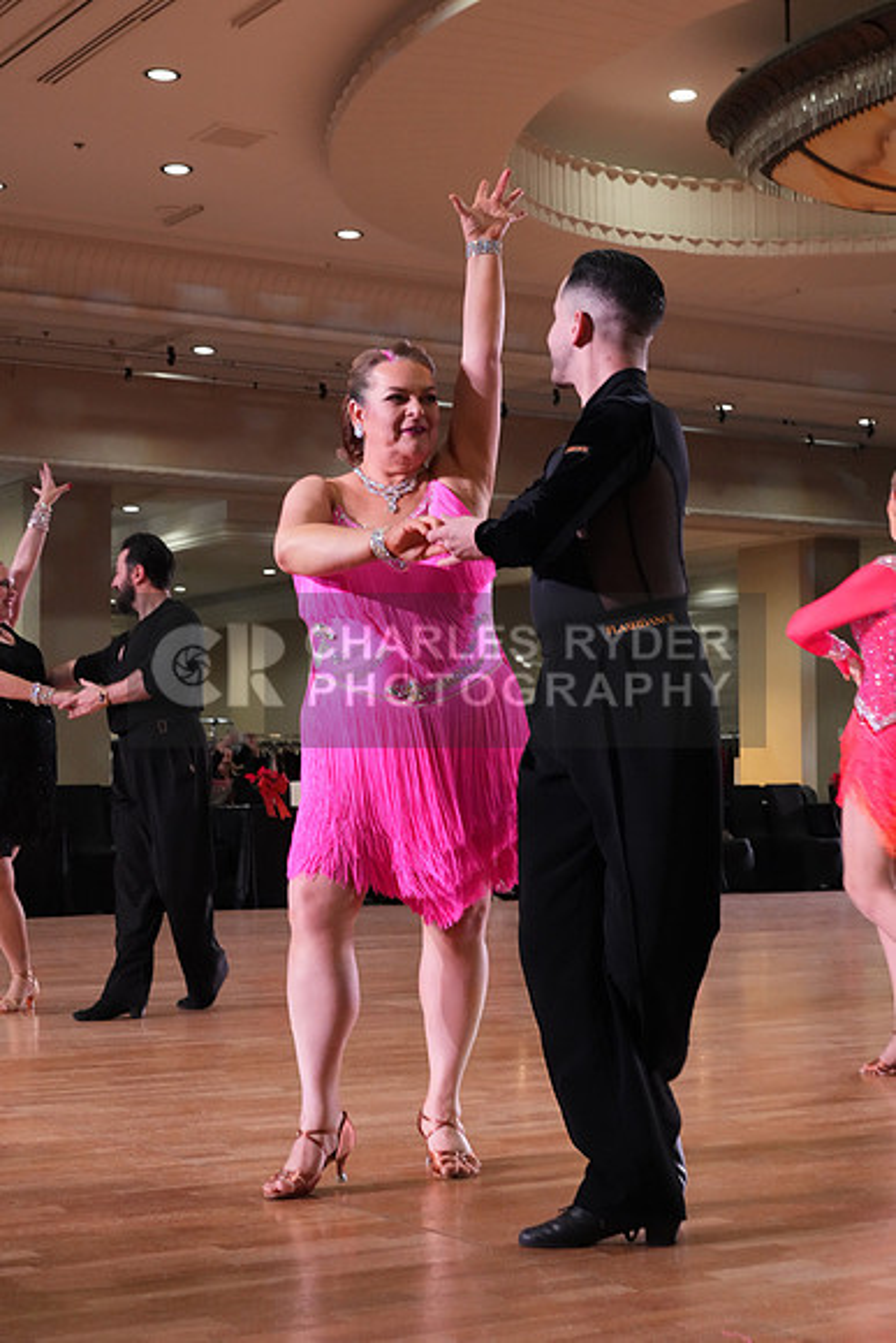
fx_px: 2164
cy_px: 672
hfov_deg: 23.4
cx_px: 448
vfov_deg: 34.5
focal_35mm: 58
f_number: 9
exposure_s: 1/125
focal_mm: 58
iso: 5000
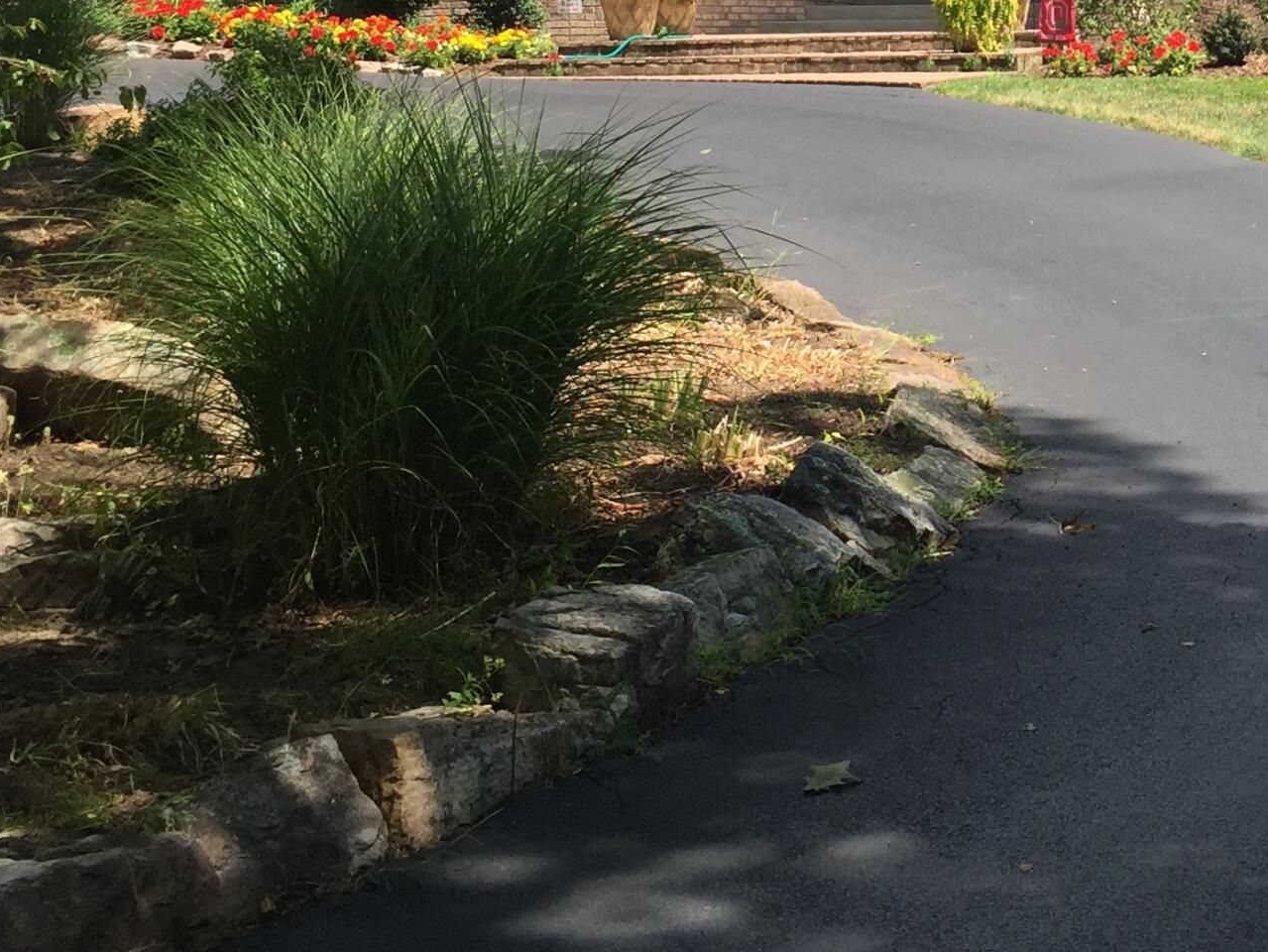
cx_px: 1156
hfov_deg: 27.5
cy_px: -51
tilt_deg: +3.7
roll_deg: -0.8
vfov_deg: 20.8
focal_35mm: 68
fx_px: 2492
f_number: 2.2
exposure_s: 1/989
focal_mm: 4.15
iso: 32
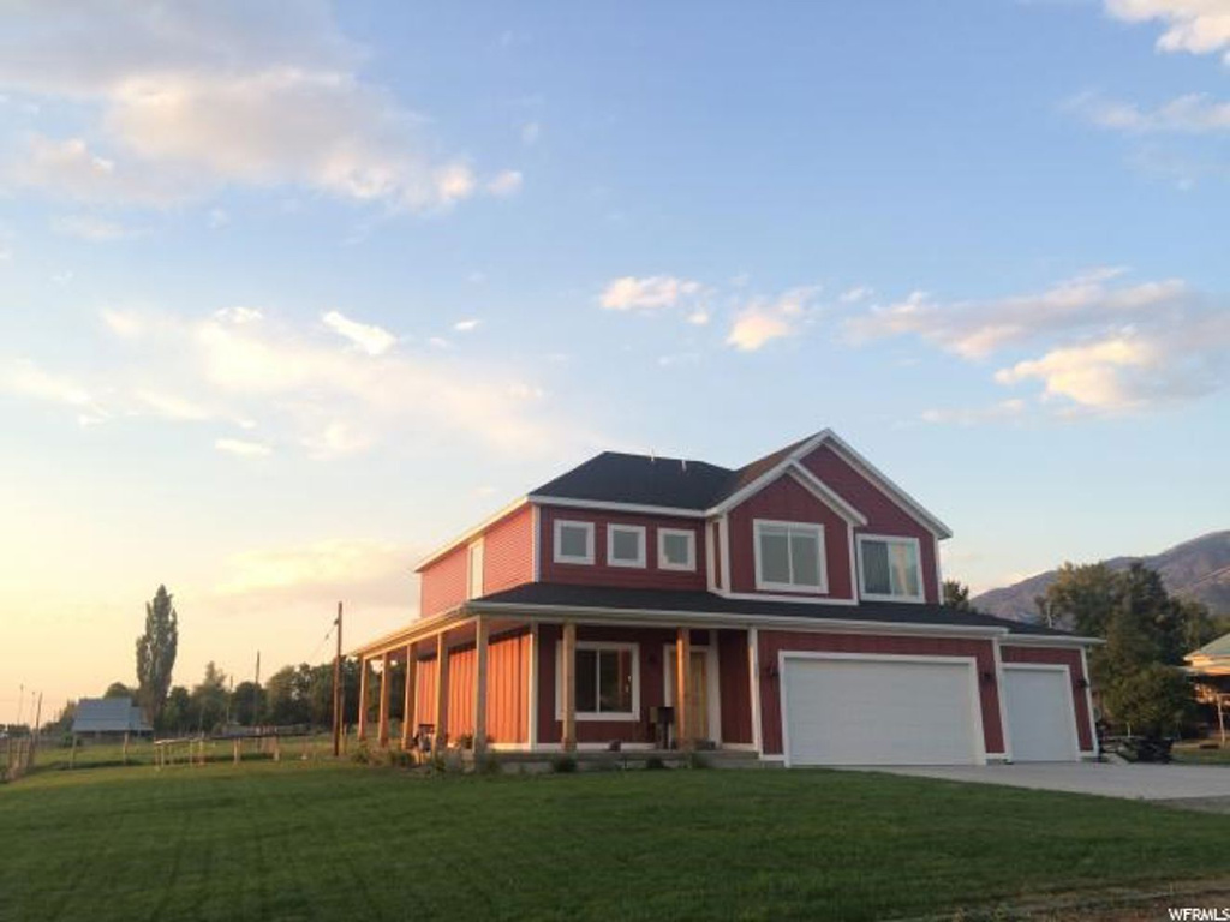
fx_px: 1030
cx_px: 615
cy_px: 461
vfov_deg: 48.2
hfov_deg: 61.7
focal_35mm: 29
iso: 32
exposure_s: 1/219
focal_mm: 4.15
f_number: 2.2
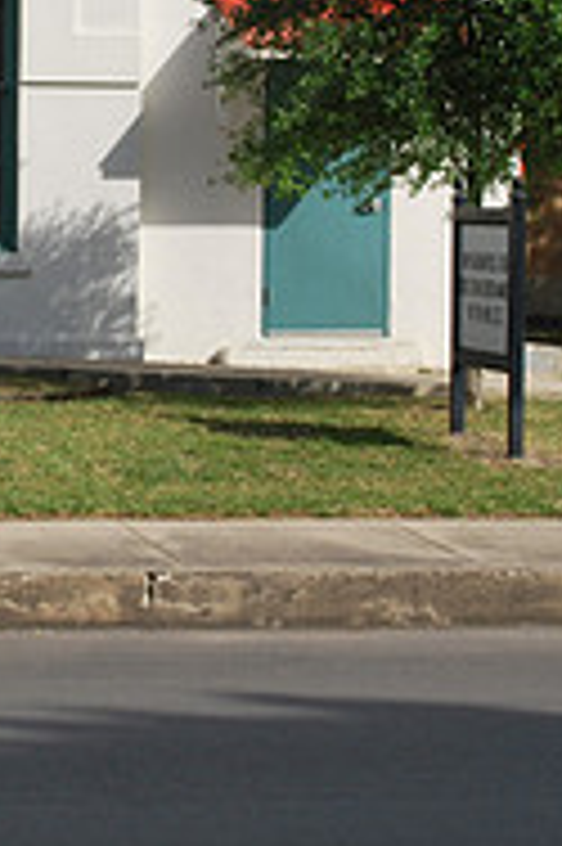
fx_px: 3261
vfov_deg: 14.7
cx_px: -27
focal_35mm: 139
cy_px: 144
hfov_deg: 9.8
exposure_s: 1/200
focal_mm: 30
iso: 100
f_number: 9
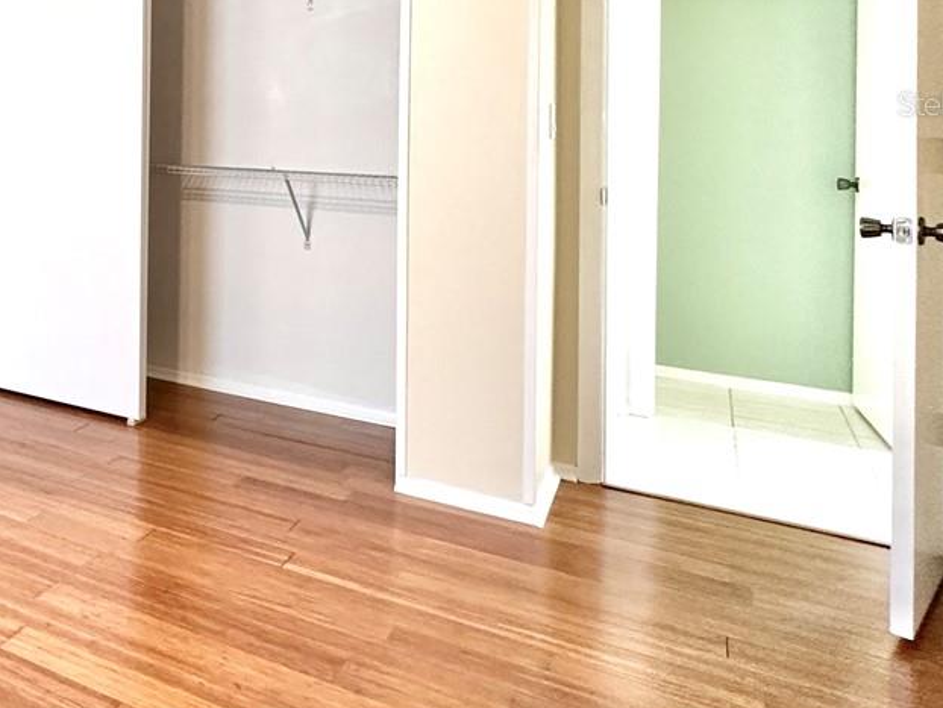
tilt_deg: -0.2
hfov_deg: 38.7
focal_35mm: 36
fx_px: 981
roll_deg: -1.3
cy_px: 103
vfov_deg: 37.7
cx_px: -171
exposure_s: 1/60
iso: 200
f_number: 2.2
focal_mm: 2.22
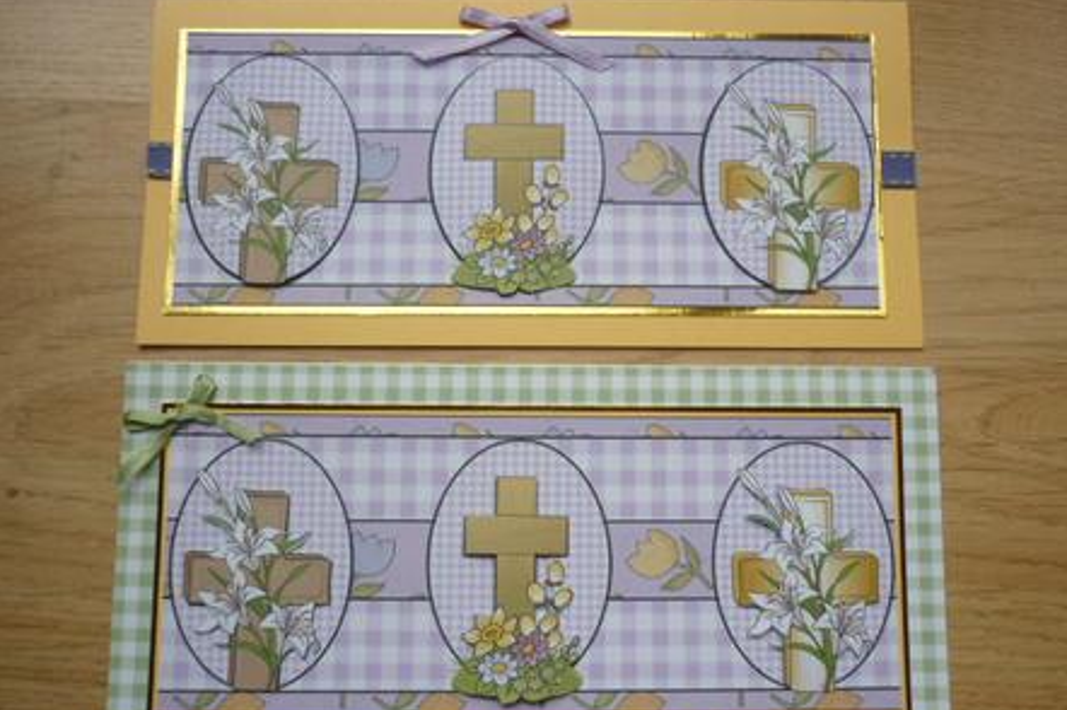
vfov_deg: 37.8
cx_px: 538
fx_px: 1037
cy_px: 377
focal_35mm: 35
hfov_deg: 54.5
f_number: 2.8
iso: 80
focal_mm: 5.5
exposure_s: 1/250
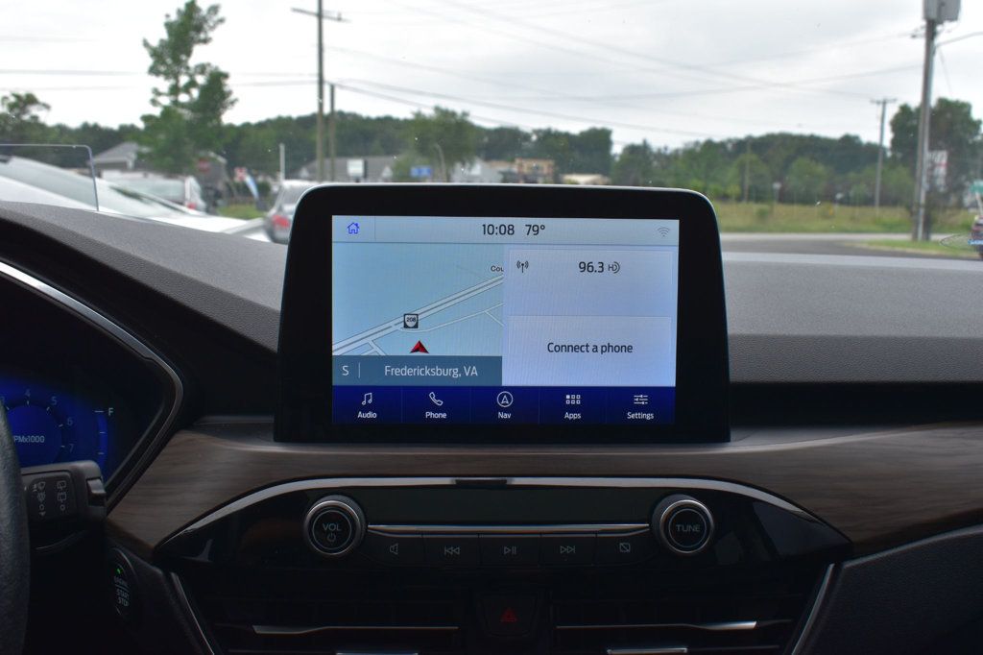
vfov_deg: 36.8
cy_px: 328
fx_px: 983
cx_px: 492
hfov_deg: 53.1
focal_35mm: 36
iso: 400
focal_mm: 24
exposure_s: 1/200
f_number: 10
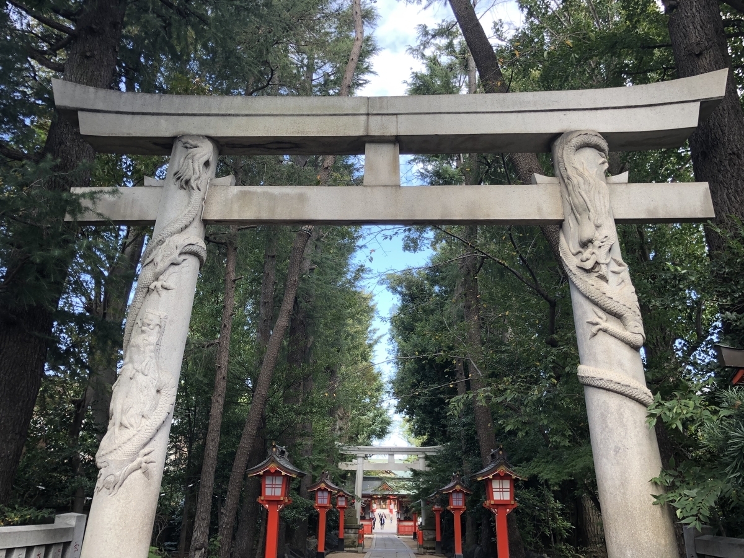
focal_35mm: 28
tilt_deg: +20.3
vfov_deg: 49.7
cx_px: 372
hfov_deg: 63.4
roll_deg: -0.6
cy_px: 279
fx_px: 602
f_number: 1.8
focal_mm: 3.99
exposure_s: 1/120
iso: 25
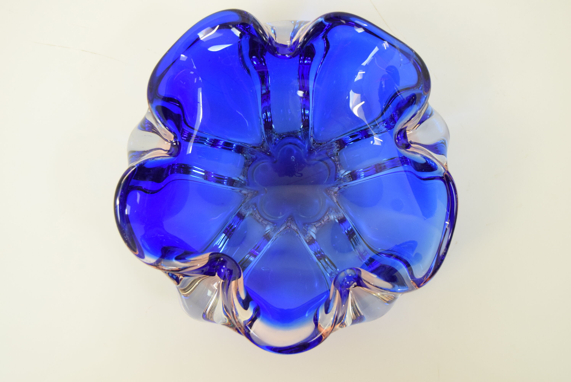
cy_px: 191
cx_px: 286
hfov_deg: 35.0
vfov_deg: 23.8
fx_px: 905
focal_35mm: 57
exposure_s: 1/160
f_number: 6.3
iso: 1600
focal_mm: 38
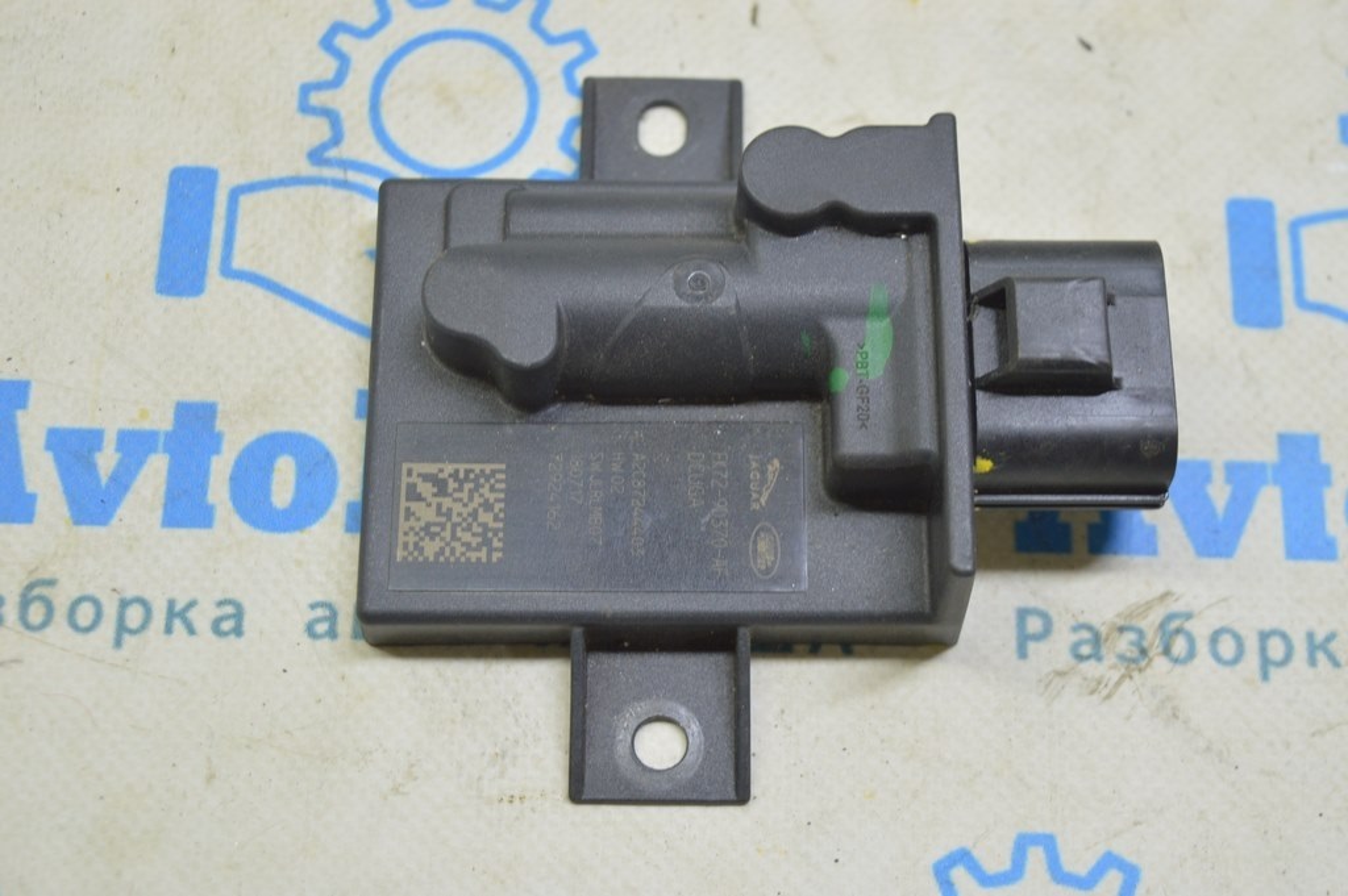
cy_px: 448
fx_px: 2245
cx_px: 674
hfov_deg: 33.4
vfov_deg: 22.6
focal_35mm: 60
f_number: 5.6
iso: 400
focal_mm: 40
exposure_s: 1/20
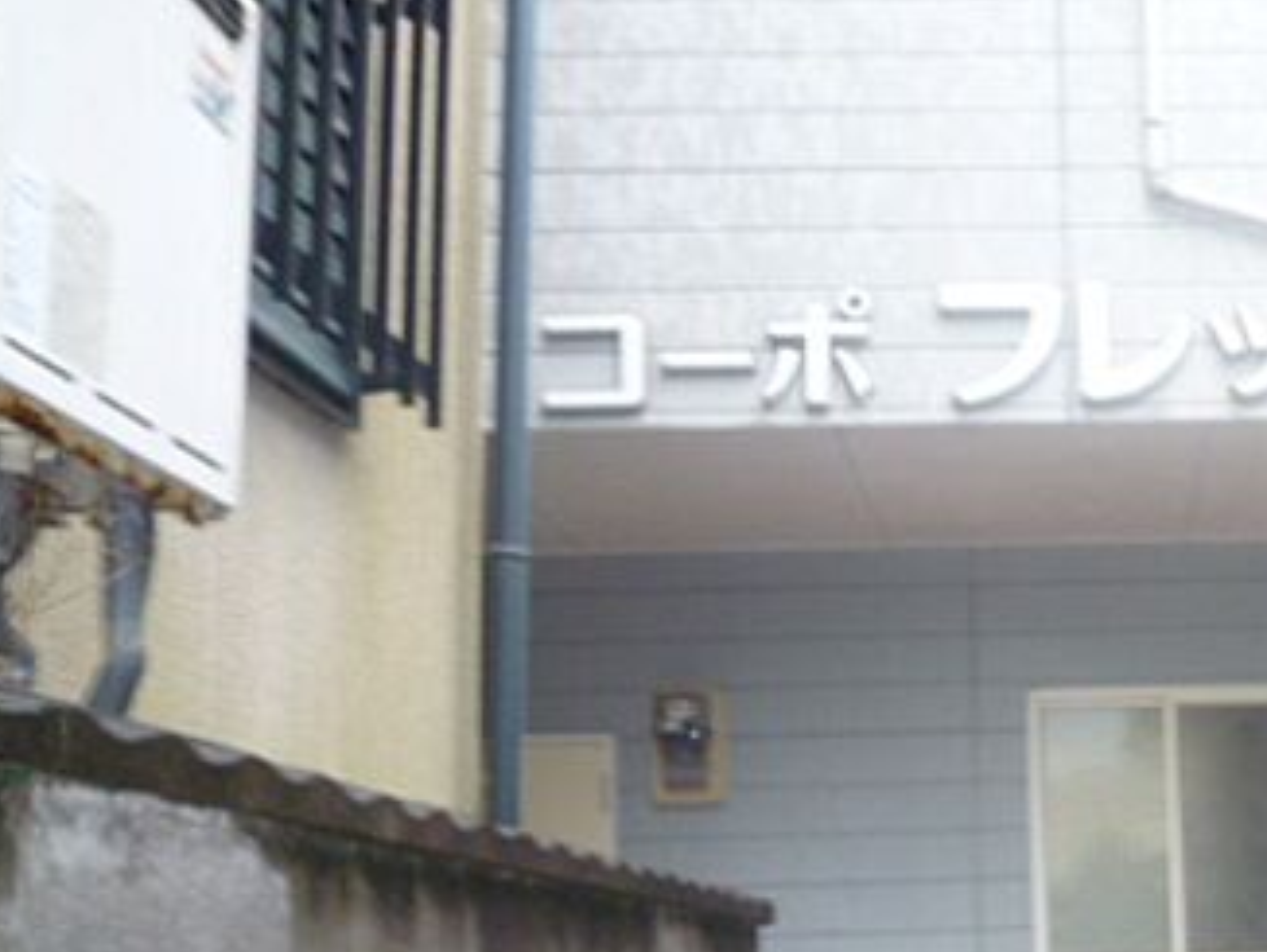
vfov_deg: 28.9
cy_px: 799
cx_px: 1216
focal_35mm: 49
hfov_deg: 35.7
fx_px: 1795
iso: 250
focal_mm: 4.4
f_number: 2.8
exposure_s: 1/30
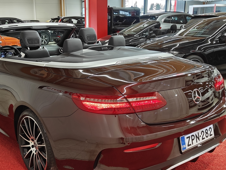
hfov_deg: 43.6
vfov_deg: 33.3
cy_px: 113
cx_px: 91
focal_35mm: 43
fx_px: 281
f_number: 1.8
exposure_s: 1/50
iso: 100
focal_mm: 5.59
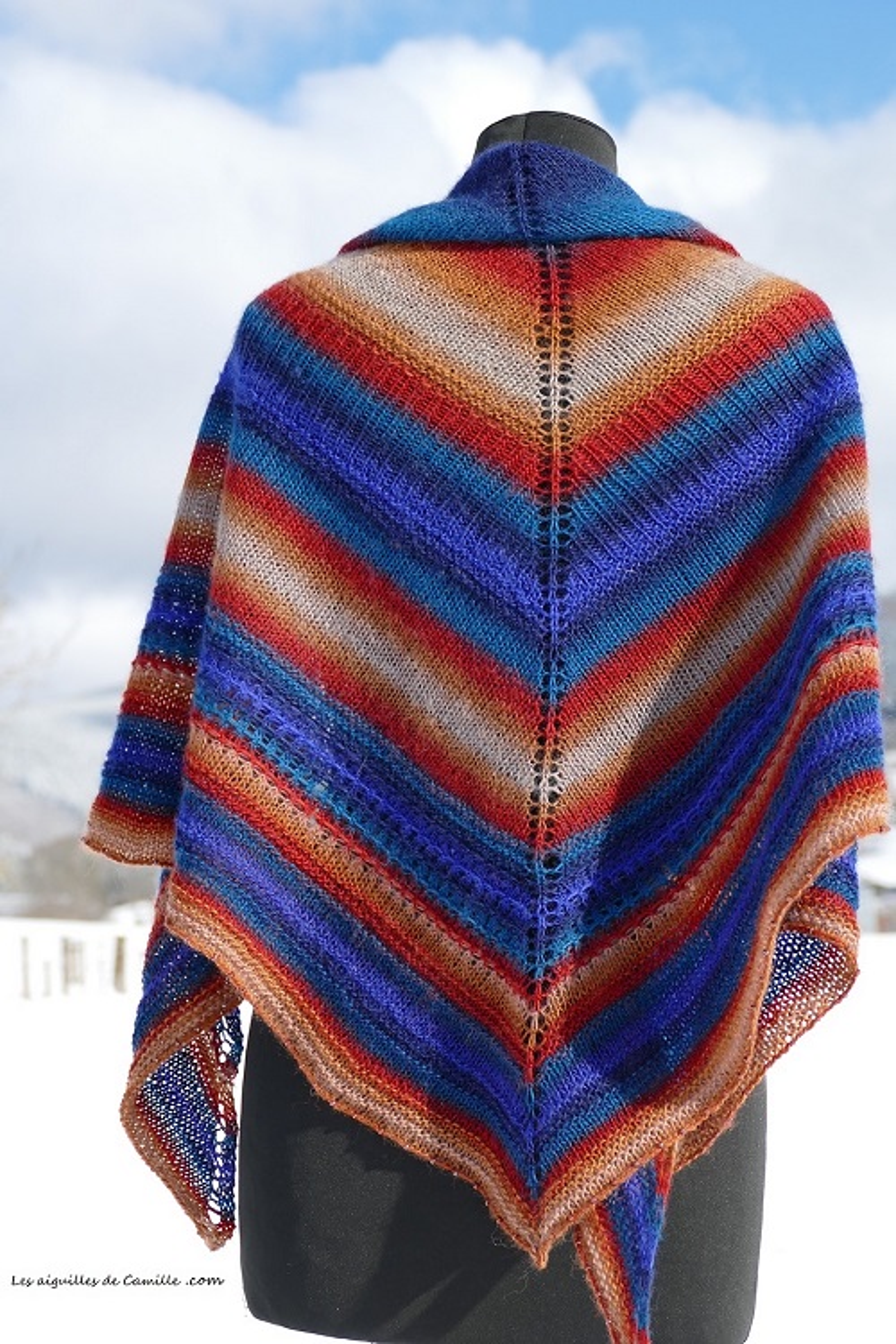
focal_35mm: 78
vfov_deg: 26.0
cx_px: 448
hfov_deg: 17.5
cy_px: 672
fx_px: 2912
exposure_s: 1/1000
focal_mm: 28.55
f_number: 3.7
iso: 125
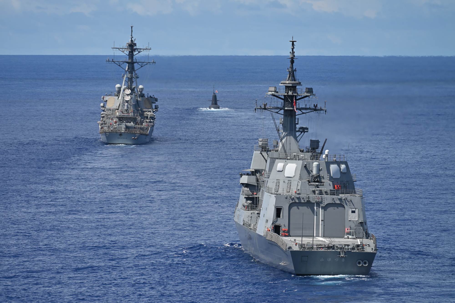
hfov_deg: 5.7
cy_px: 152
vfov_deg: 3.8
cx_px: 228
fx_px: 4549
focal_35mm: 360
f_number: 9
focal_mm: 360
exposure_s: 1/1600
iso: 400
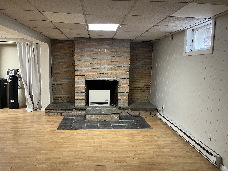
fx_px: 178
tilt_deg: -8.1
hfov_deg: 65.3
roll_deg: +0.0
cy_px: 89
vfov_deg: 51.3
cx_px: 112
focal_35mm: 27
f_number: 1.6
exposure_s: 1/60
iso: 200
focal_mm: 5.1
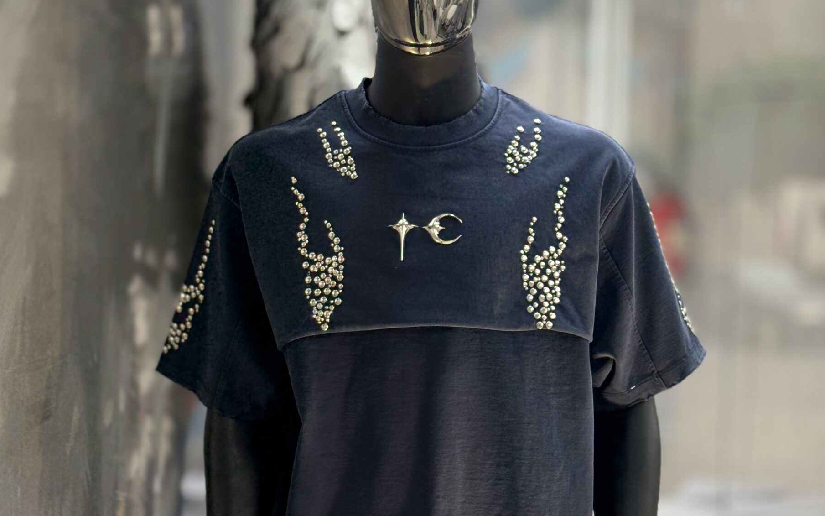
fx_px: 1619
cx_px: 413
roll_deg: -0.7
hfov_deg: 28.6
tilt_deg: -2.9
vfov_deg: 18.1
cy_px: 315
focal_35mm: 72
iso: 80
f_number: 1.78
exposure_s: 1/100
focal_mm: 6.76
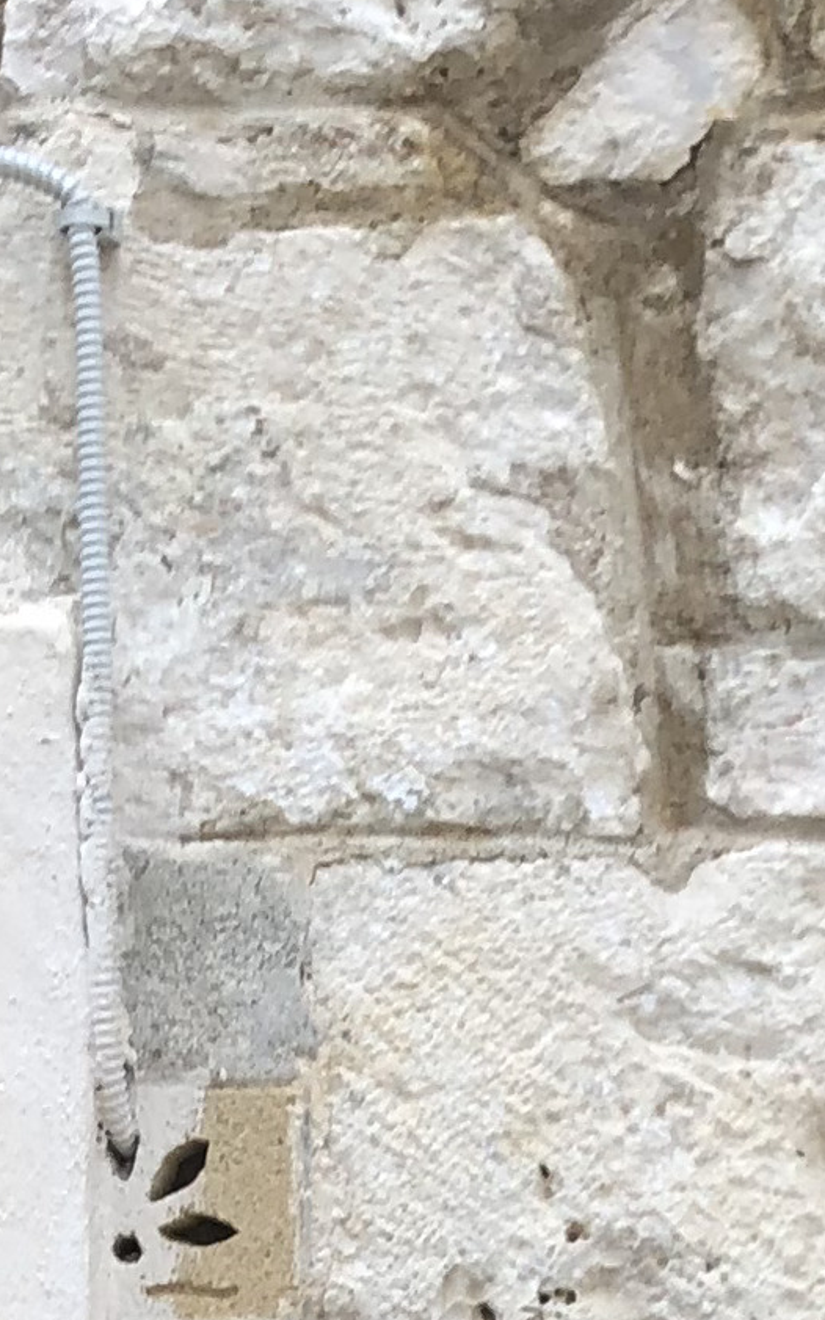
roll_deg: +0.2
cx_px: 1052
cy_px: 2485
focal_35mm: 141
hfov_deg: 9.2
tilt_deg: -9.8
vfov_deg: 13.2
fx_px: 5074
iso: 25
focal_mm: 4
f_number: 1.8
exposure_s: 1/100
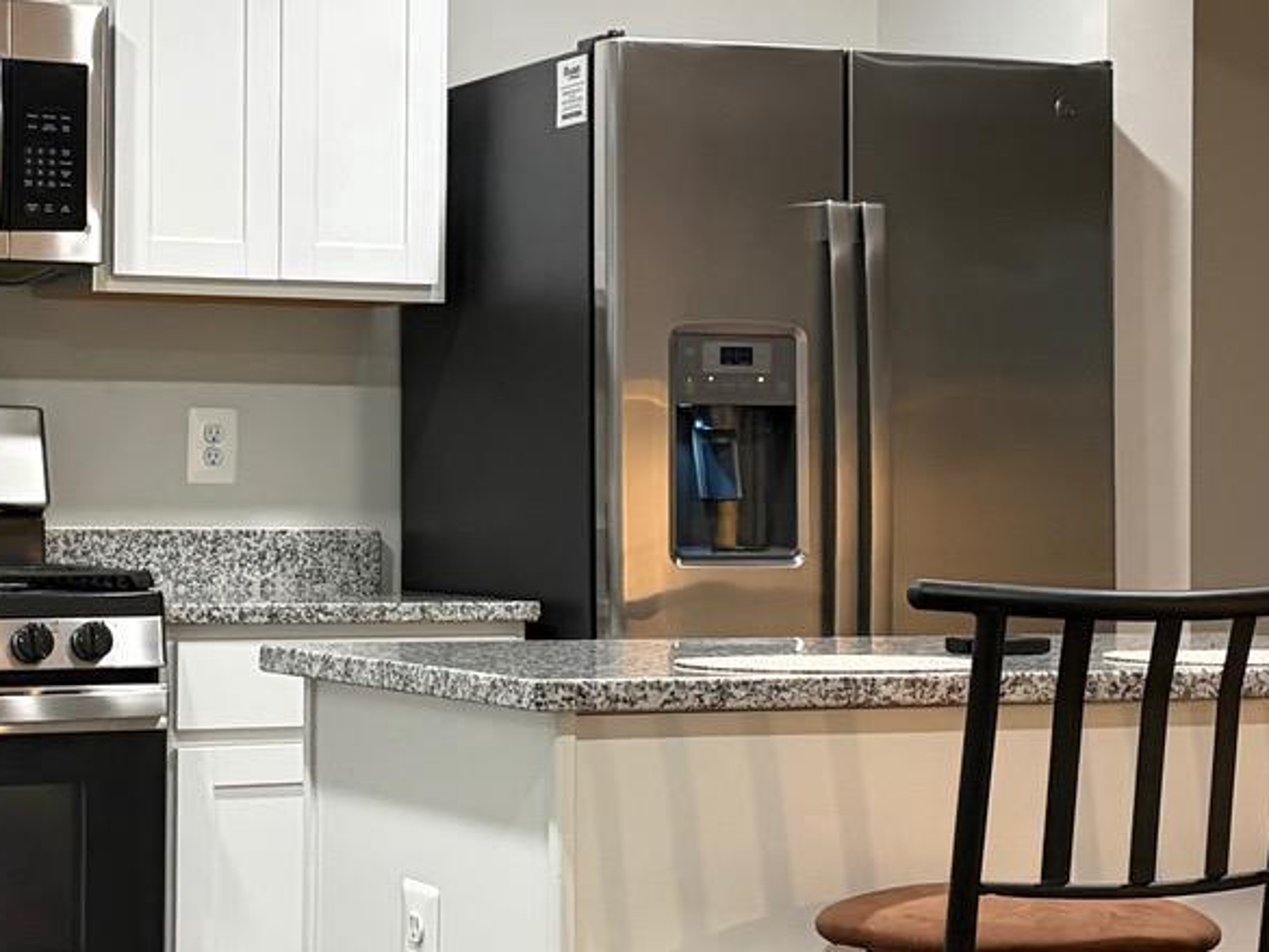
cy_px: 434
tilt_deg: +0.7
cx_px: 388
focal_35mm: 91
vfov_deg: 16.2
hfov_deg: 21.4
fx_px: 3337
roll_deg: +0.1
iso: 320
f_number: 1.6
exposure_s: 1/60
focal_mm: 5.96
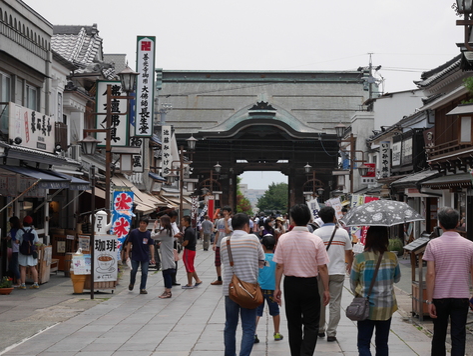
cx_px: 273
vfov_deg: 18.2
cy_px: 178
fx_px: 1107
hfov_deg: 24.1
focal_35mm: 81
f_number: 9
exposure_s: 1/320
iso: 200
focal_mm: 32
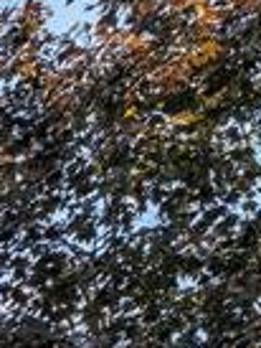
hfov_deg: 8.8
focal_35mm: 108
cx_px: -687
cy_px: 838
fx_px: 1084
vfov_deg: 13.4
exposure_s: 1/250
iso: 640
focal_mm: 10
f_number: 8
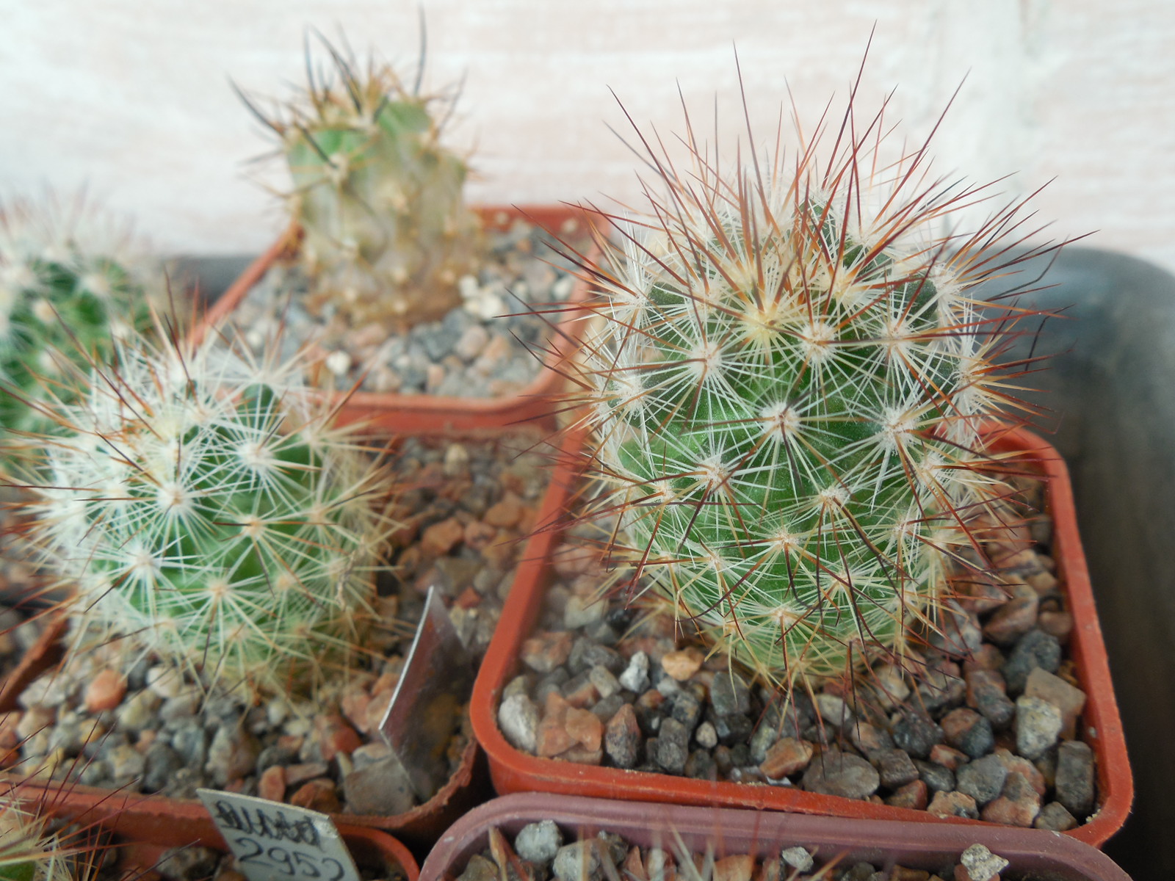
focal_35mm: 31
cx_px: 588
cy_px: 440
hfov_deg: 58.4
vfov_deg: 45.4
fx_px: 1052
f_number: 3.6
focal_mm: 5.6
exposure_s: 1/160
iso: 125
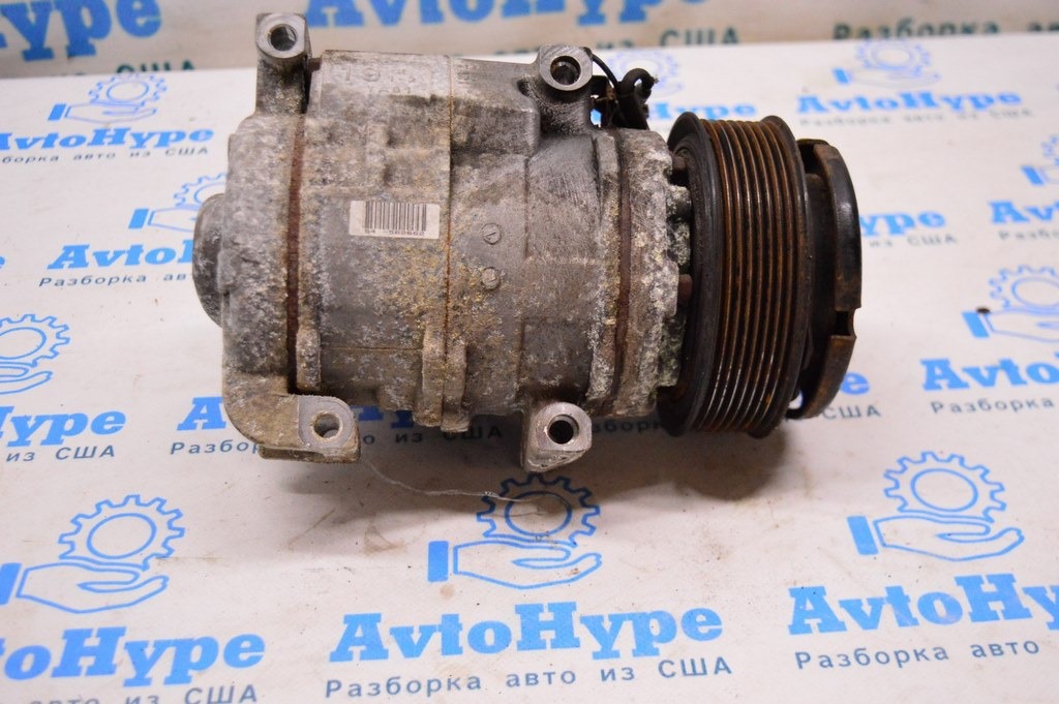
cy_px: 352
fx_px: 1367
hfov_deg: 42.4
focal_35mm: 46
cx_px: 530
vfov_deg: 28.9
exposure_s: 1/320
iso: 3200
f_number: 4.2
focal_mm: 31
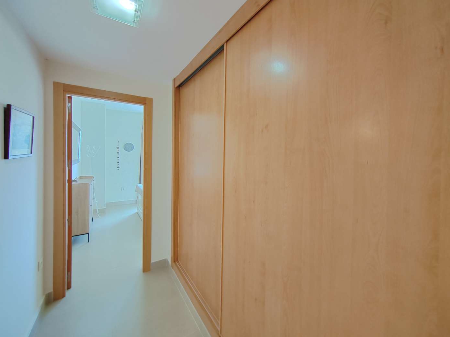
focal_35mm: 14
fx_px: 182
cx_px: 230
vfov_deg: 85.6
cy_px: 158
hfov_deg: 102.0
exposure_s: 1/33
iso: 800
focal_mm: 2.16
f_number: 2.2
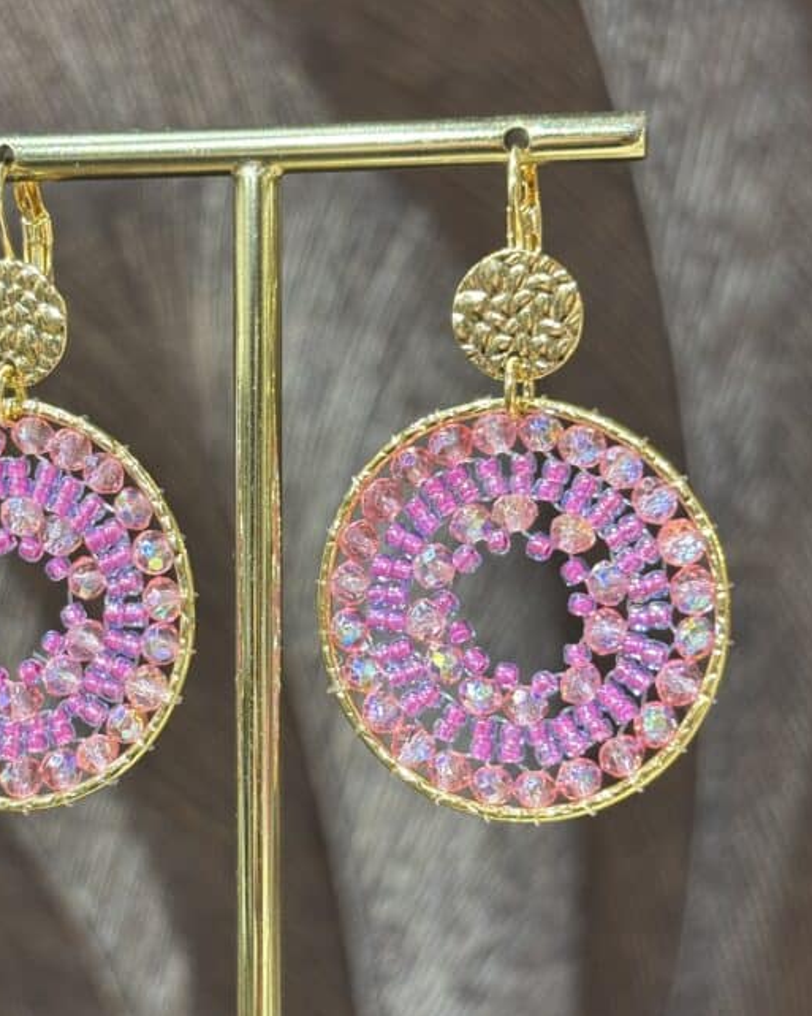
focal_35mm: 81
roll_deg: -0.7
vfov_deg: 23.6
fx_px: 2435
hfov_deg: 18.8
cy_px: 579
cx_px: 237
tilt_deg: -3.1
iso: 64
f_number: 1.6
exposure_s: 1/50
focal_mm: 5.96
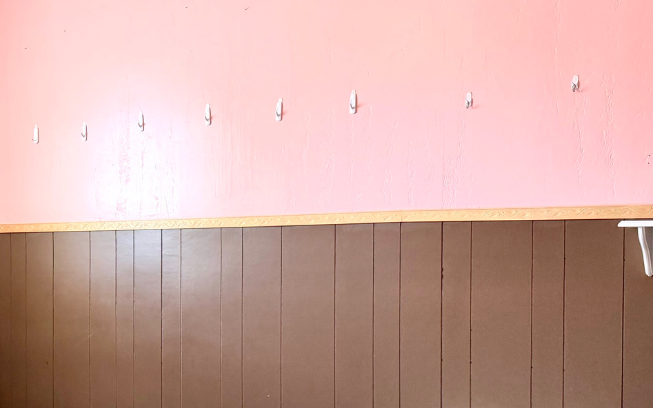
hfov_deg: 34.8
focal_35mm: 55
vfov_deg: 23.4
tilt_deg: -1.7
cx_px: 63
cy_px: 280
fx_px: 979
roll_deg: +0.7
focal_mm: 6.76
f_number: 1.78
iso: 125
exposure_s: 1/202
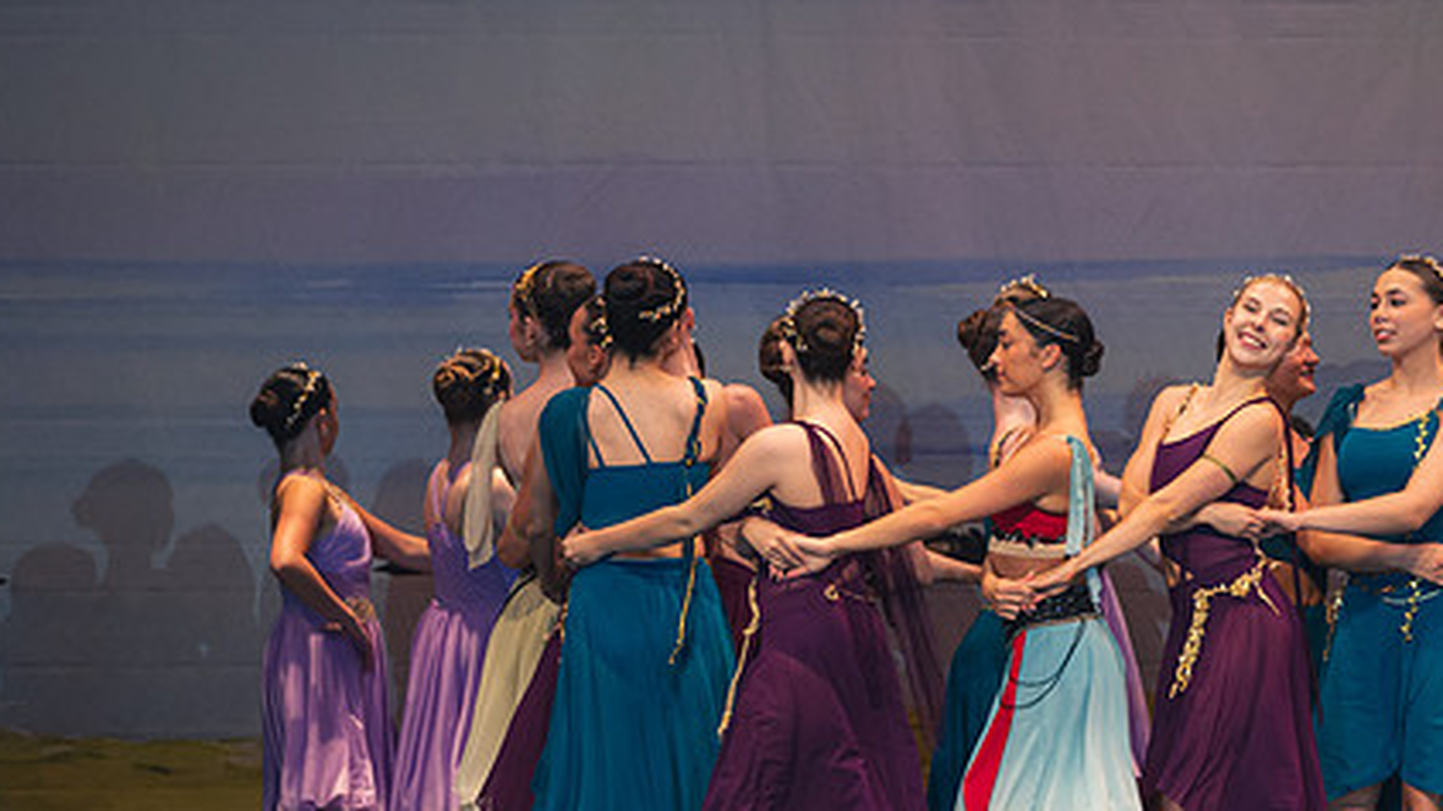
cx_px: 975
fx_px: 14037
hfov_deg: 5.9
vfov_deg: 3.3
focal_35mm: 367
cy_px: 571
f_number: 2.8
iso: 640
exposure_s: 1/500
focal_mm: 170
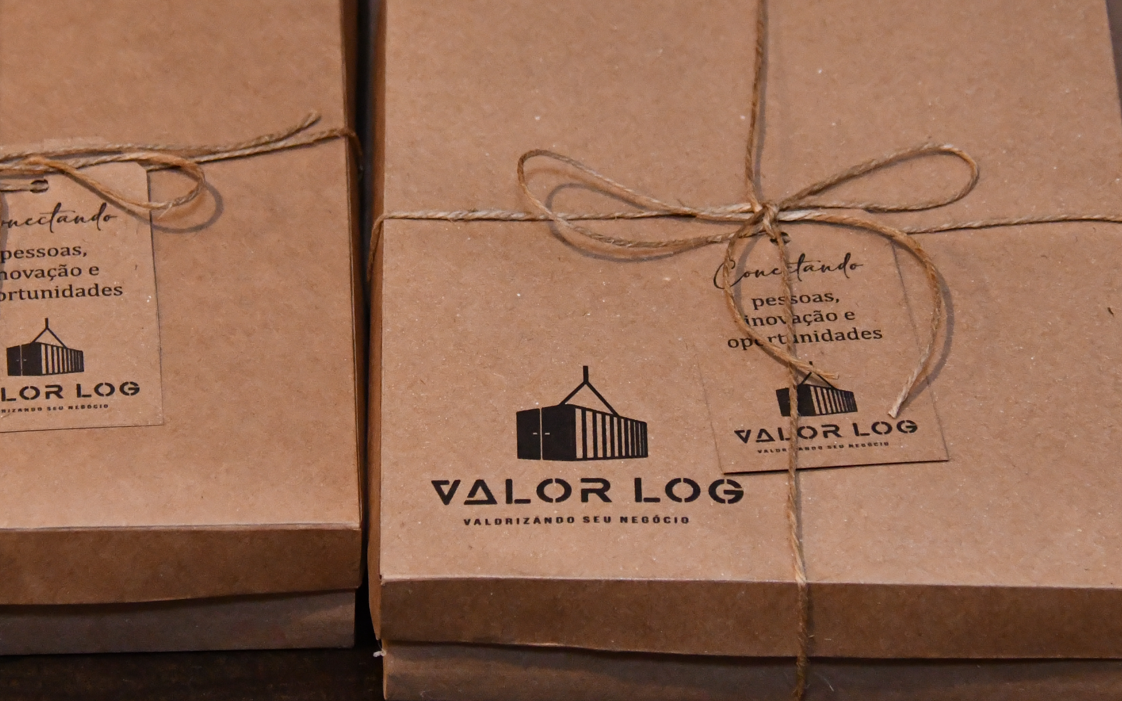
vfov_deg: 7.1
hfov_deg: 11.3
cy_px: 195
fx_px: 5657
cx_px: 476
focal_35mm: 185
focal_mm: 72
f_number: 5.6
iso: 4500
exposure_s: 1/160
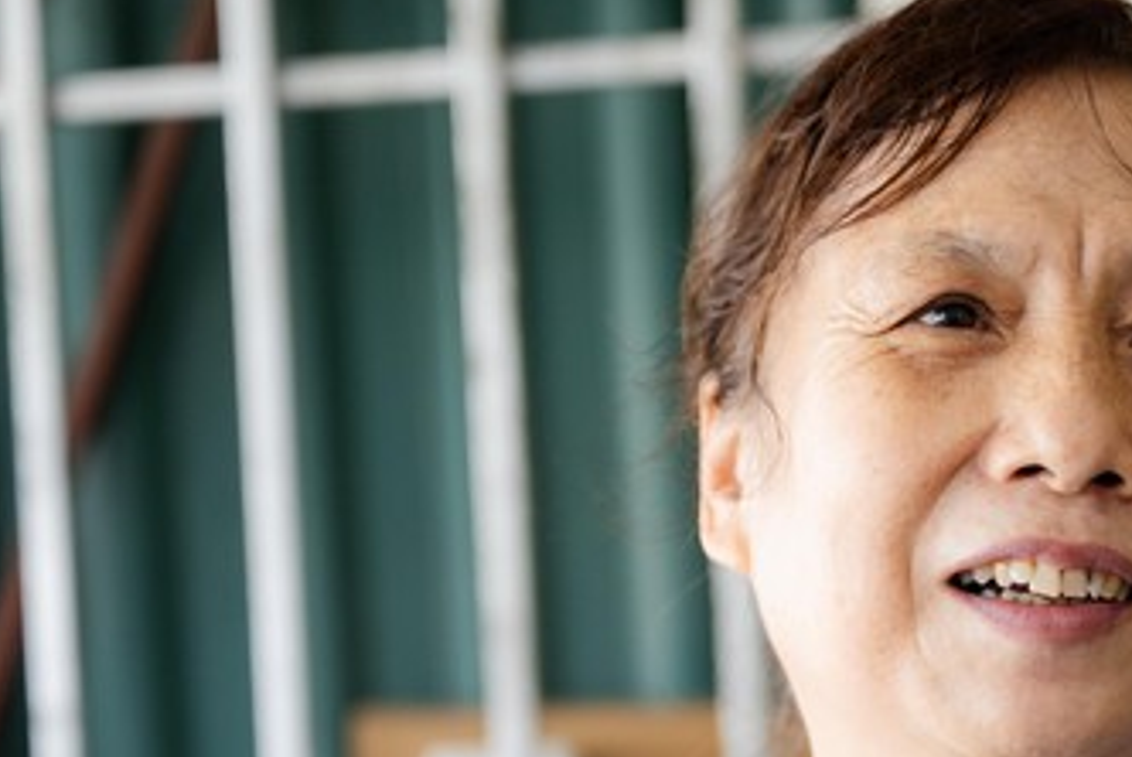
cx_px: 818
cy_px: 701
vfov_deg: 10.3
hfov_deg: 15.3
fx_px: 4186
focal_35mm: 133
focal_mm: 69
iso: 800
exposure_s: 1/250
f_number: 2.8
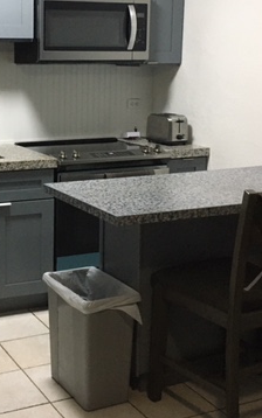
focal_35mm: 55
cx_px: 20
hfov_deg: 22.9
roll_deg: +0.4
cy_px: 159
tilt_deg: -8.2
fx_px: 628
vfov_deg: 36.7
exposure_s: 1/33
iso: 250
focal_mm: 4.15
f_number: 2.2
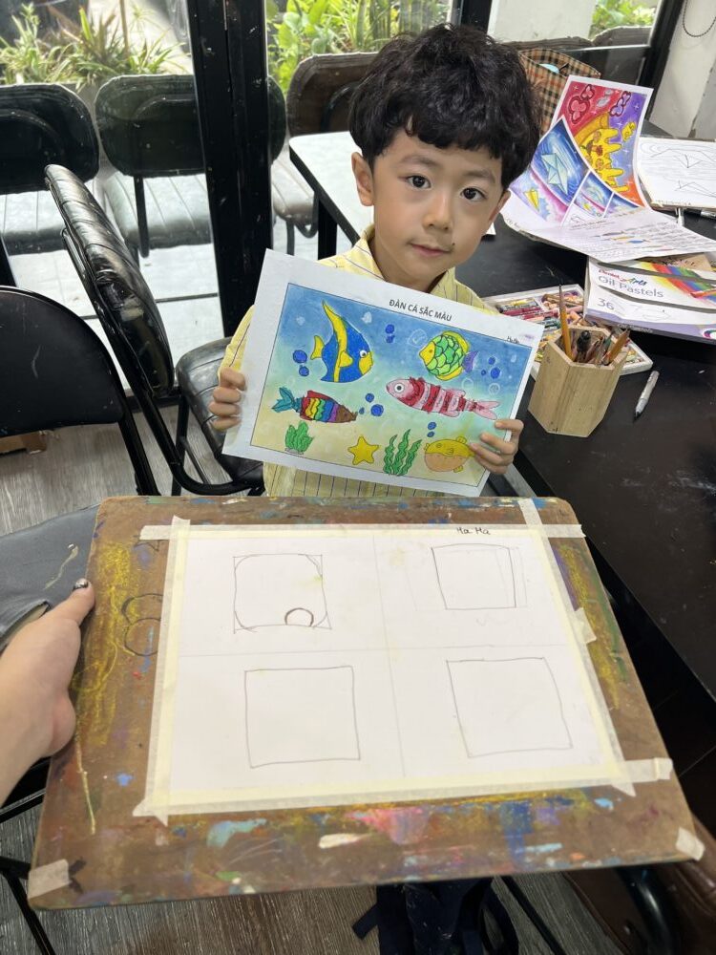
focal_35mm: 26
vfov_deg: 67.3
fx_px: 717
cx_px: 358
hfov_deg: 53.1
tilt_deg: -45.6
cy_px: 478
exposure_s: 1/100
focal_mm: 5.7
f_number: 1.5
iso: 64
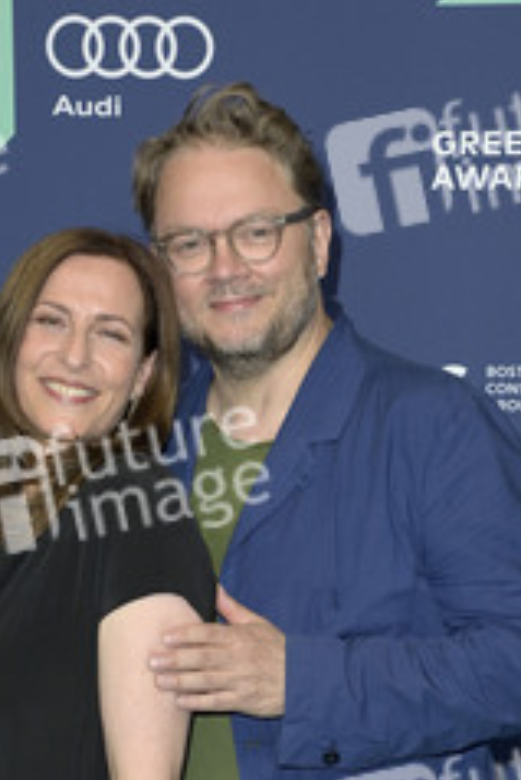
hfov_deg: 10.9
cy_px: 649
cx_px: 197
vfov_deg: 16.1
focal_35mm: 126
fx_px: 2731
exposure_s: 1/250
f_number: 6.3
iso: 800
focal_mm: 75
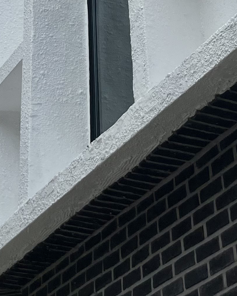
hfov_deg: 15.2
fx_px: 886
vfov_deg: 16.4
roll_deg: +3.1
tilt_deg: +43.8
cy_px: -212
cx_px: 72
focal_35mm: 101
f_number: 1.6
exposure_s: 1/2571
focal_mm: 5.1
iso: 50
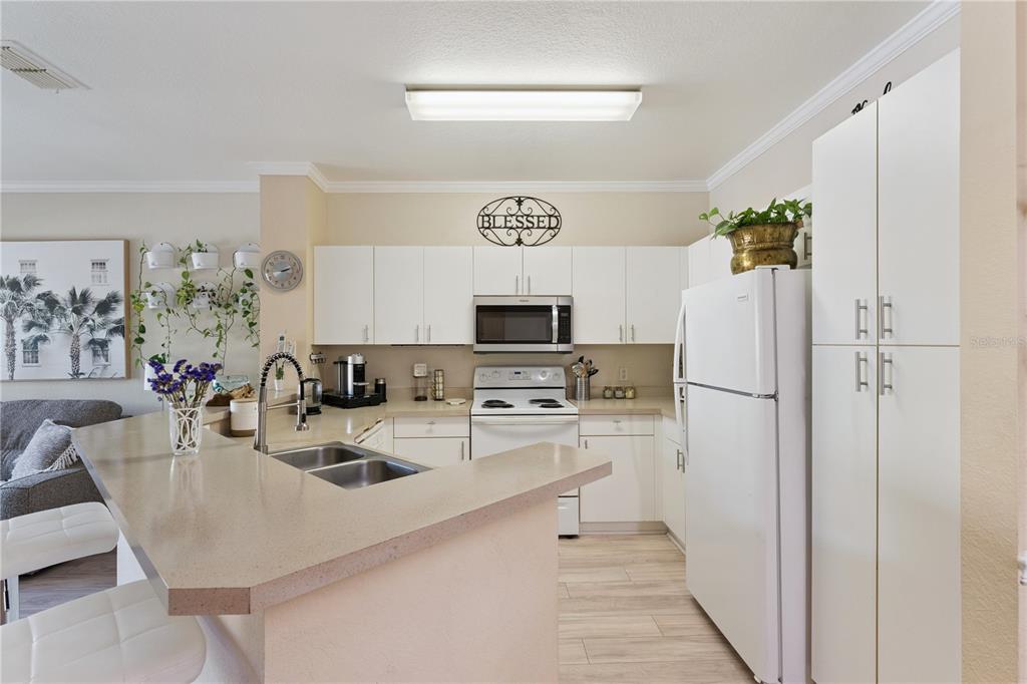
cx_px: 514
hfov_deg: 95.3
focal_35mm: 16
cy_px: 342
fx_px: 468
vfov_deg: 72.4
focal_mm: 16.4
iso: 800
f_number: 11
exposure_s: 1/20
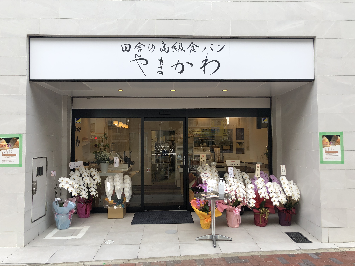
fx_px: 287
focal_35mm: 28
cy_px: 133
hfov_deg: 63.4
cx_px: 178
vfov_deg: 49.7
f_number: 1.8
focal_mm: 4
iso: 20
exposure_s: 1/277
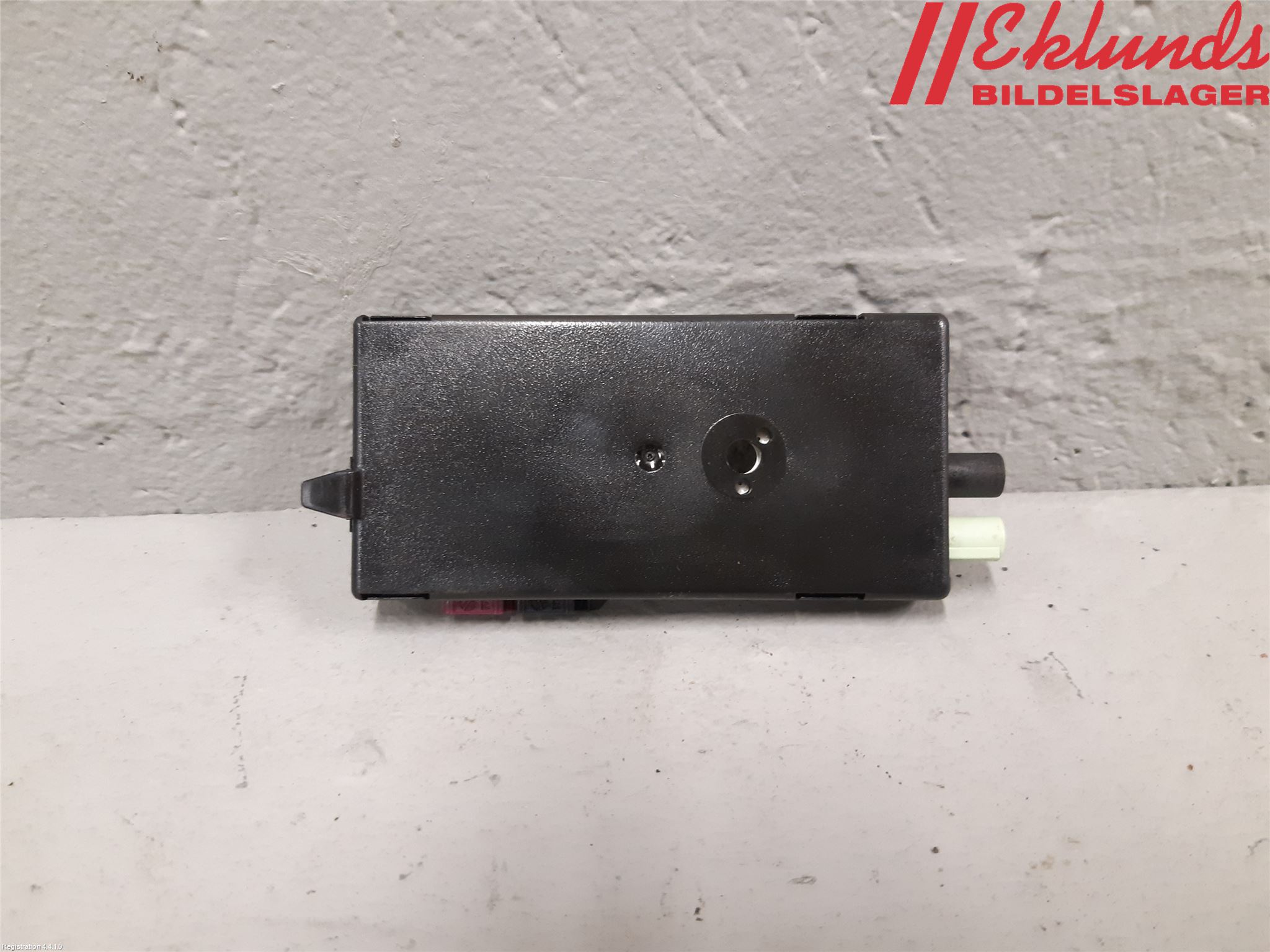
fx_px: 954
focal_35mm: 26
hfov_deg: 67.3
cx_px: 635
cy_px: 476
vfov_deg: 53.1
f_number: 1.7
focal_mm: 3.93
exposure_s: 1/50
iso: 250
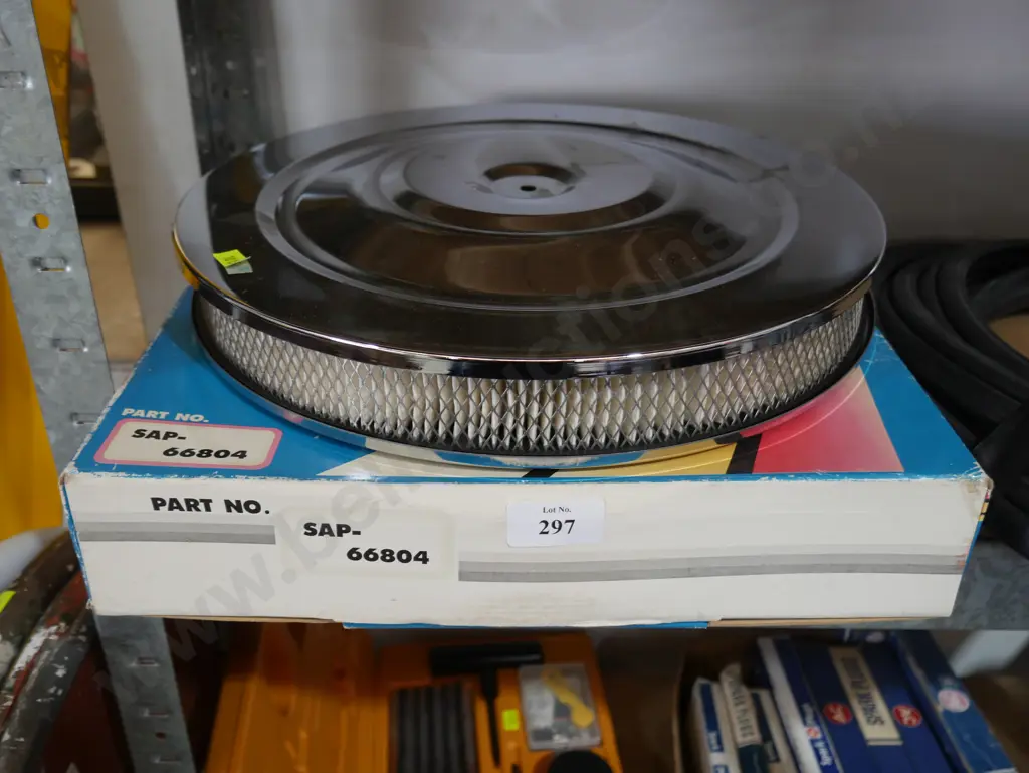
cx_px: 514
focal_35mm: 32
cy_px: 386
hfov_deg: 56.8
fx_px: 952
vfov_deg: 44.2
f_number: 3.6
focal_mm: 16
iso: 400
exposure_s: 1/60
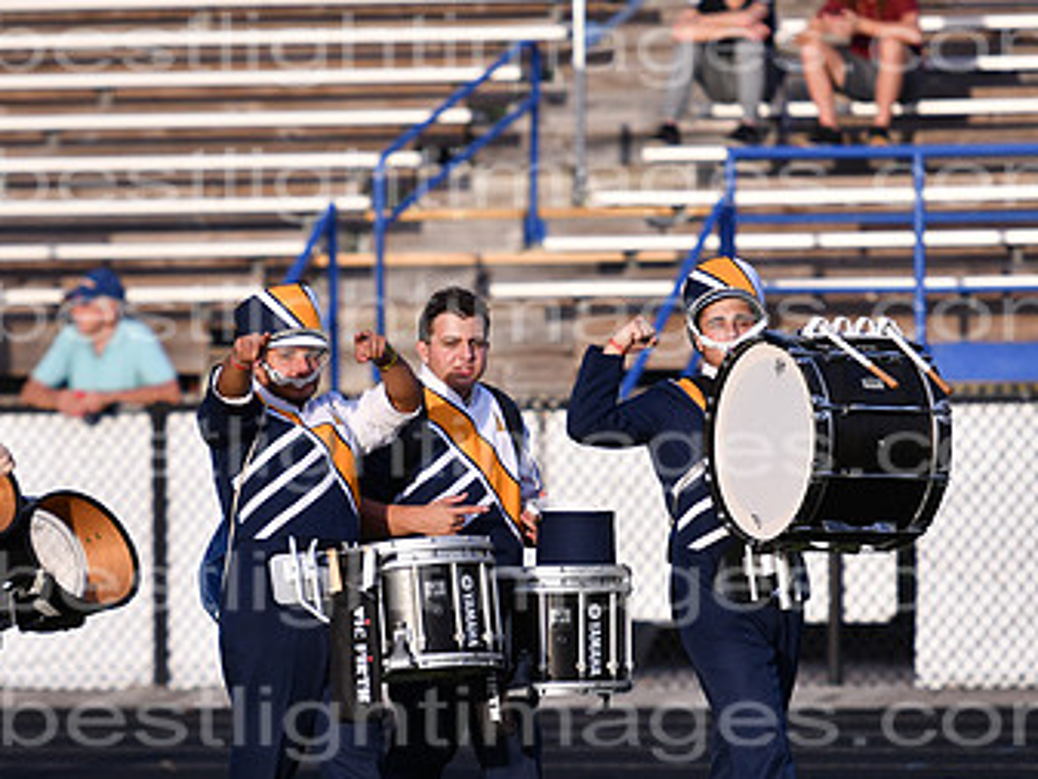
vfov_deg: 3.5
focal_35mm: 422
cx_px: 403
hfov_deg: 4.7
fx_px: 12659
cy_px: 522
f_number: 3.2
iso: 400
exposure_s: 1/3200
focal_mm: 170
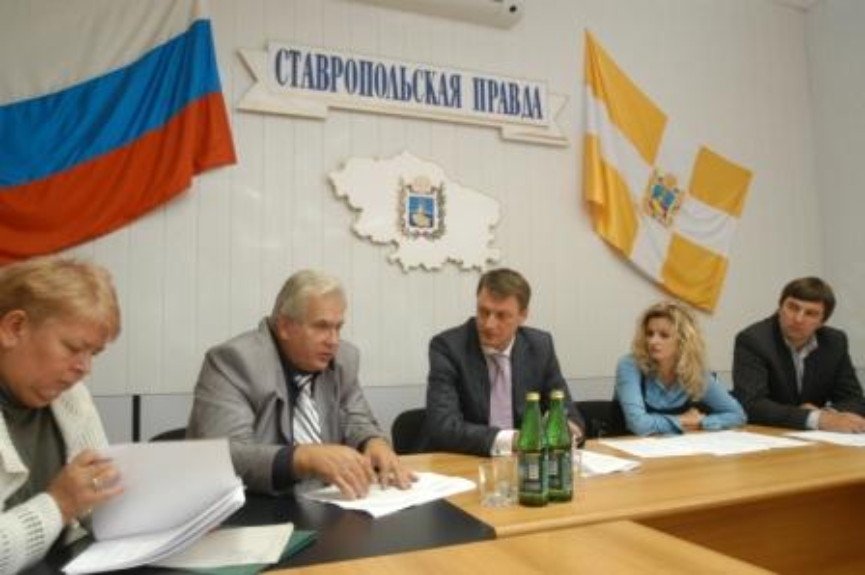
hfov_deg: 70.5
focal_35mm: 26
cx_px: 432
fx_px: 612
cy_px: 288
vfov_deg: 50.3
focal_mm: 17
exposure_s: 1/60
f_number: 3.5
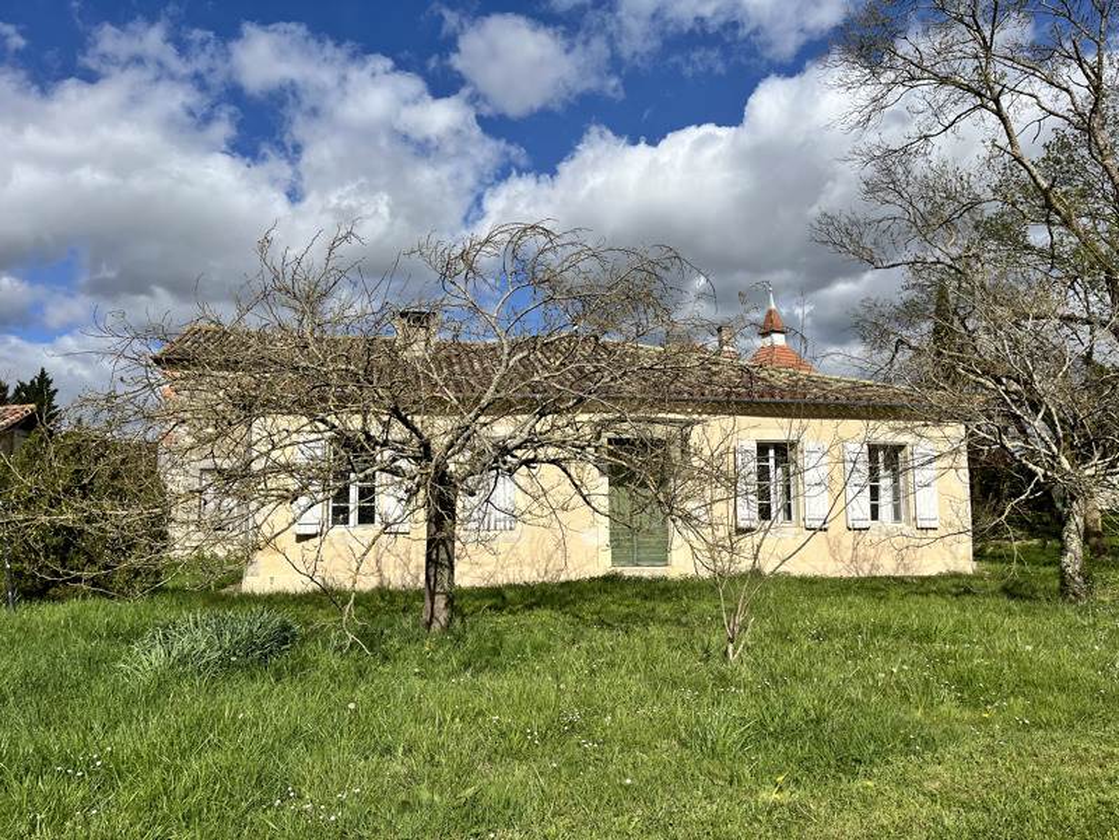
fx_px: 840
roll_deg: +1.3
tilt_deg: +6.8
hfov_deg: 67.3
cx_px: 560
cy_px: 420
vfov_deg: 53.1
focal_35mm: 26
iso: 50
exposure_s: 1/6897
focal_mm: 5.1
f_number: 1.6
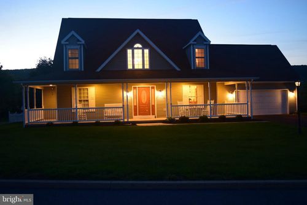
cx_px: 154
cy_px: 102
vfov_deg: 38.4
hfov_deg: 55.1
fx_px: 294
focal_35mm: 34
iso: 800
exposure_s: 1/10
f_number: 3.8
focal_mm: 23
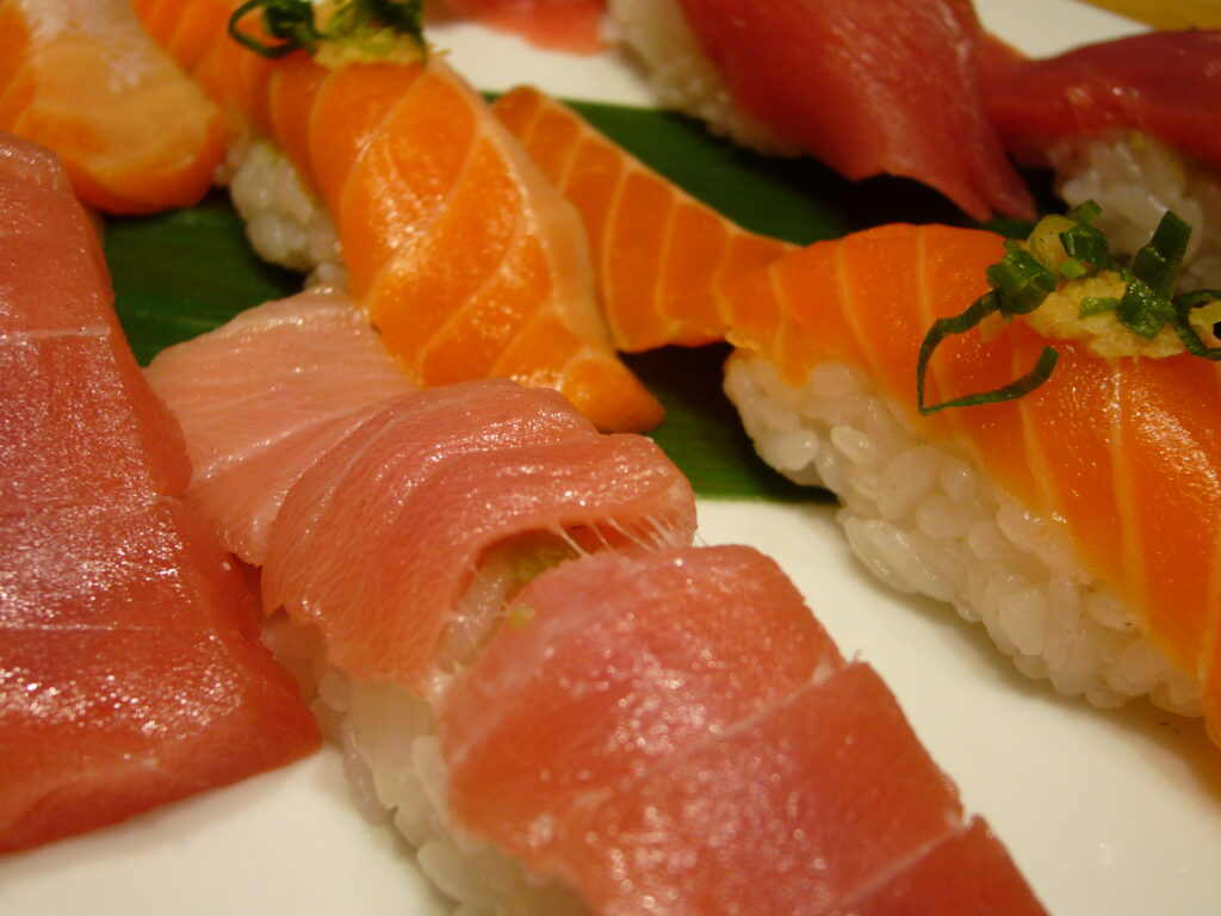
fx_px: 1587
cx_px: 610
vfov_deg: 32.2
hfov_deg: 42.1
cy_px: 458
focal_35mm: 45
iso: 100
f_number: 3.2
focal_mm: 7.5
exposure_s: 1/50
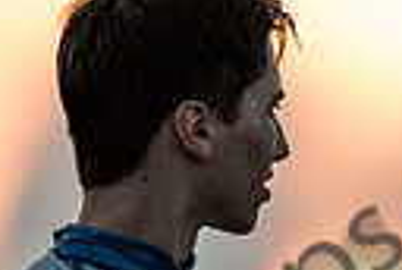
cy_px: 425
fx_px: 20248
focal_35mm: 1809
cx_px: 154
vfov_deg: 0.8
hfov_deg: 1.1
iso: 320
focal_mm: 400
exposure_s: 1/1600
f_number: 2.8
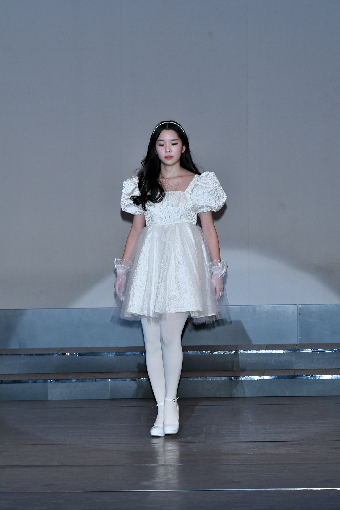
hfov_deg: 5.4
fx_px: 3612
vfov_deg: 8.1
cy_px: 255
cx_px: 170
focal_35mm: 255
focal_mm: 170
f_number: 5.6
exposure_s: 1/250
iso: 800
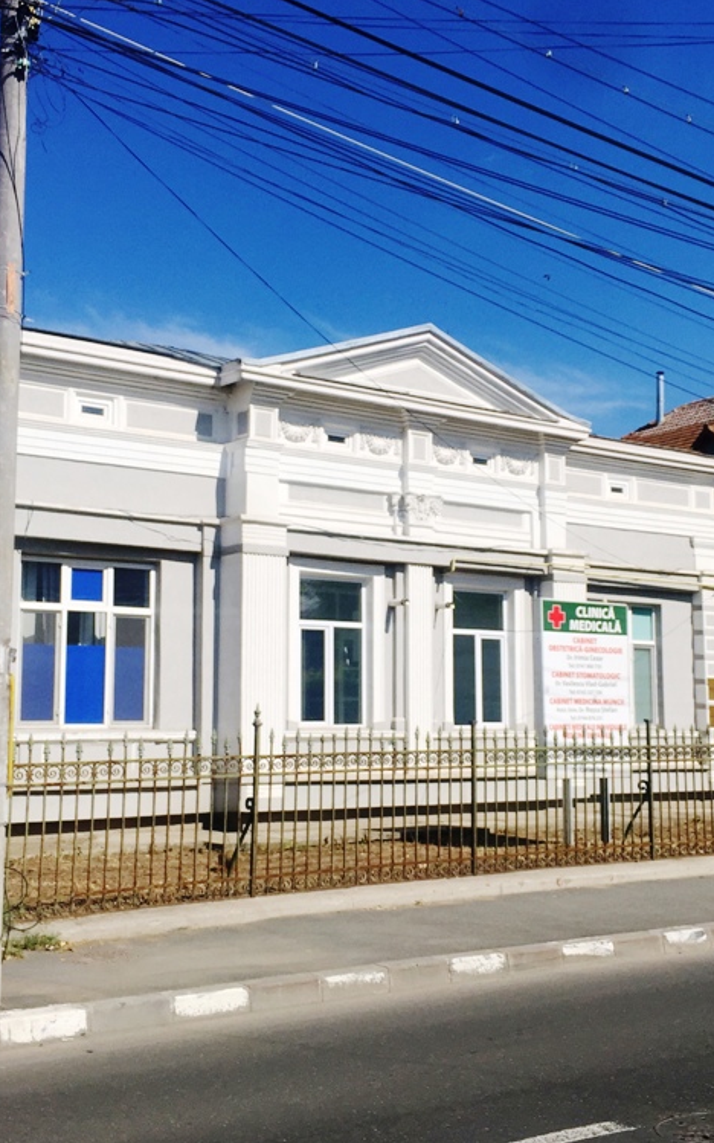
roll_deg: -0.1
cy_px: 569
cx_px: 398
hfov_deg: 30.5
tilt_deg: +7.3
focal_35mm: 42
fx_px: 1308
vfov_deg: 47.2
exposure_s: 1/3597
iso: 32
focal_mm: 4.15
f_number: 2.2
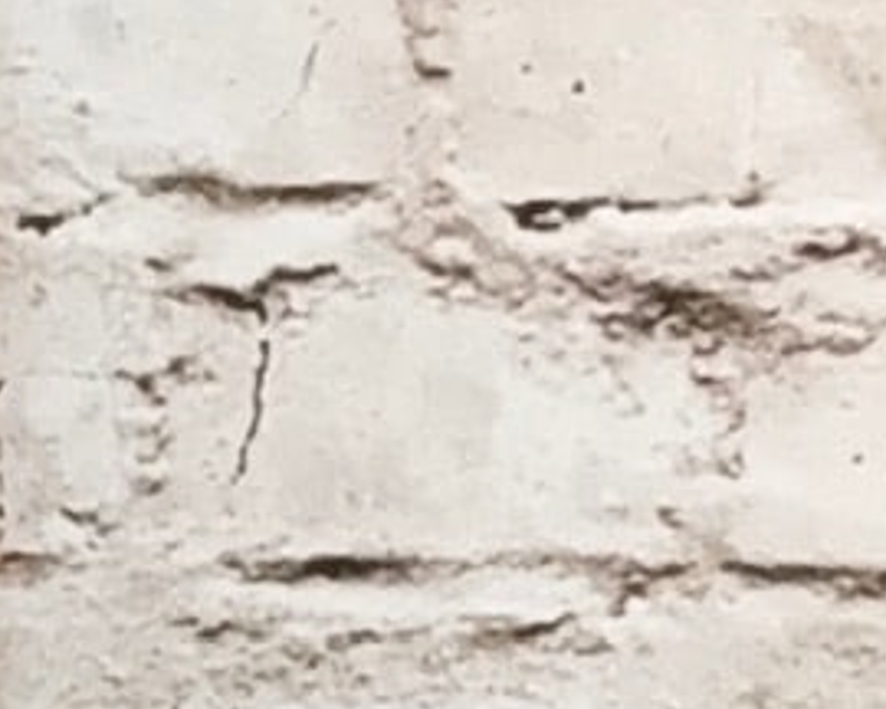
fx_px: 5821
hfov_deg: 8.0
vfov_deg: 6.9
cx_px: -1293
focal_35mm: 222
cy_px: 670
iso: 250
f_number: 1.9
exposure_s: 1/33
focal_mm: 2.69
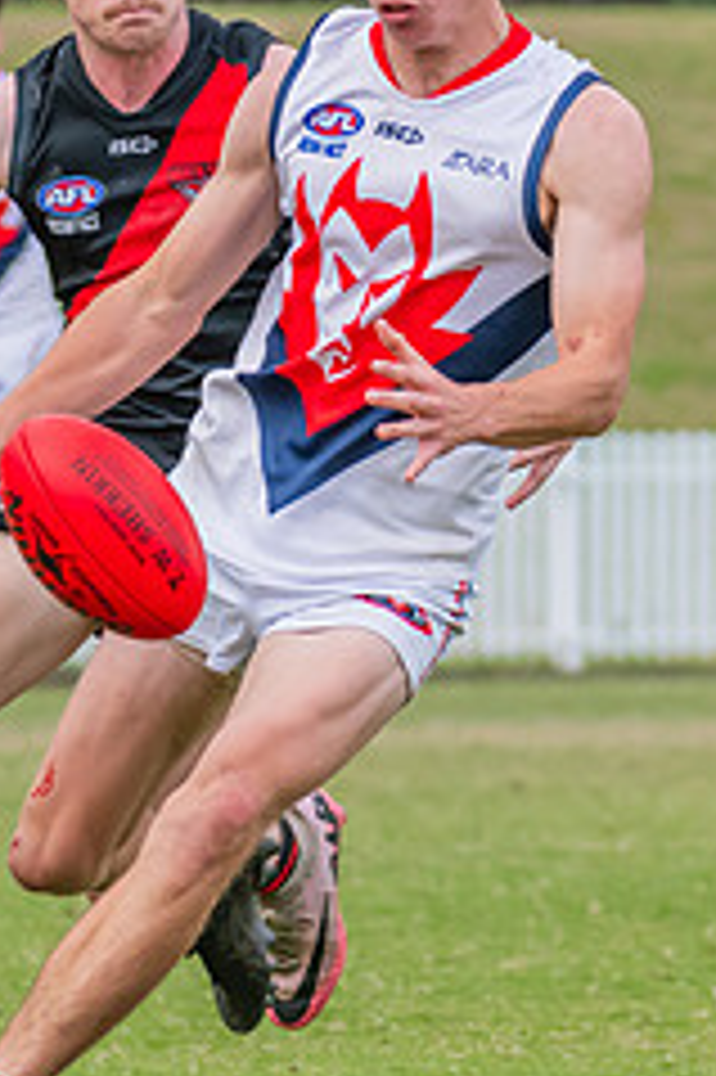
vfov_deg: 2.9
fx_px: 21360
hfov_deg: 1.9
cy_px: 525
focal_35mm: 715
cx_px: 135
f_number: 6.3
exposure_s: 1/1250
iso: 800
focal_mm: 210
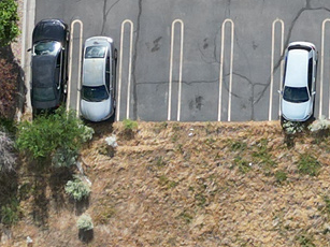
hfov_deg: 11.7
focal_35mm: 160
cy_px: -218
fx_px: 1525
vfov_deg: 8.8
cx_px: 523
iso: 130
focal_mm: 6.72
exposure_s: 1/2000
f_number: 1.7
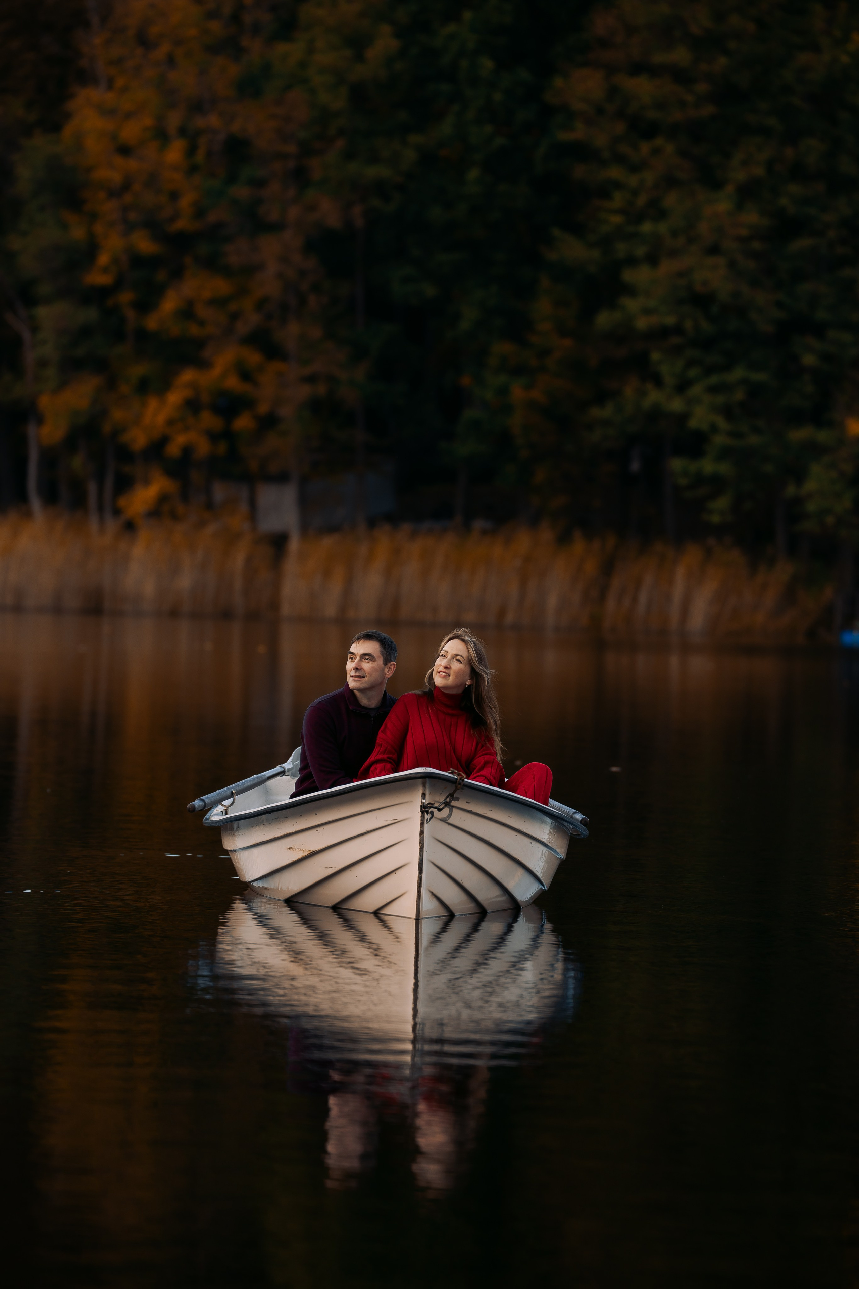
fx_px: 7158
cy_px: 644
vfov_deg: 10.3
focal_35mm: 200
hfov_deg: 6.9
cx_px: 430
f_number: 4
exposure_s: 1/320
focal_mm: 200
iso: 125
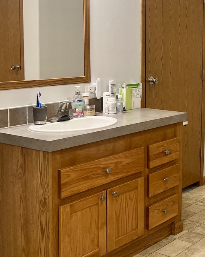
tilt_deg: -5.2
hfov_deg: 23.7
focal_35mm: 58
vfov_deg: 32.2
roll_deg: -1.3
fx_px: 440
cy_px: 86
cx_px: 254
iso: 80
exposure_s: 1/120
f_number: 1.5
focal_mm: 5.7
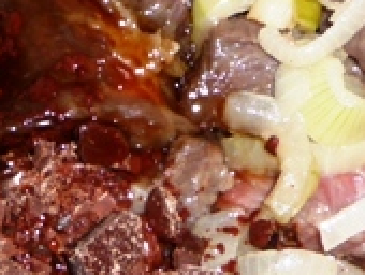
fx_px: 1985
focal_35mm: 188
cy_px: 26
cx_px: 41
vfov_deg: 7.9
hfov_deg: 10.5
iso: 100
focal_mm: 8.5
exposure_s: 1/30
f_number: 4.2
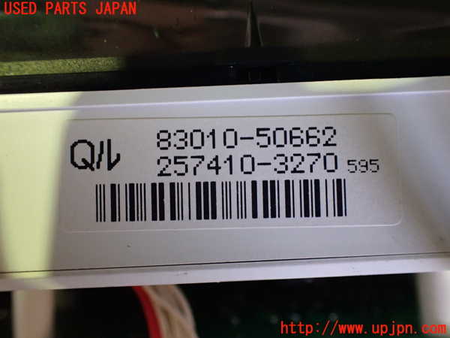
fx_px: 390
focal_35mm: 30
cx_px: 225
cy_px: 169
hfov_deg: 60.0
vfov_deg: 46.8
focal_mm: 5.4
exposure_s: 1/40
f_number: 2.3
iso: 800
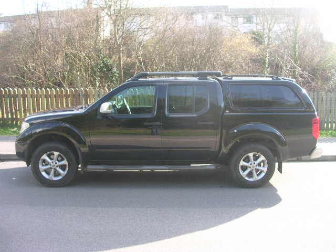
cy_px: 126
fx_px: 359
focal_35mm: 37
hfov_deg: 50.1
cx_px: 168
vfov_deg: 38.7
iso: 100
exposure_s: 1/117
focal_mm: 5.6
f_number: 2.7
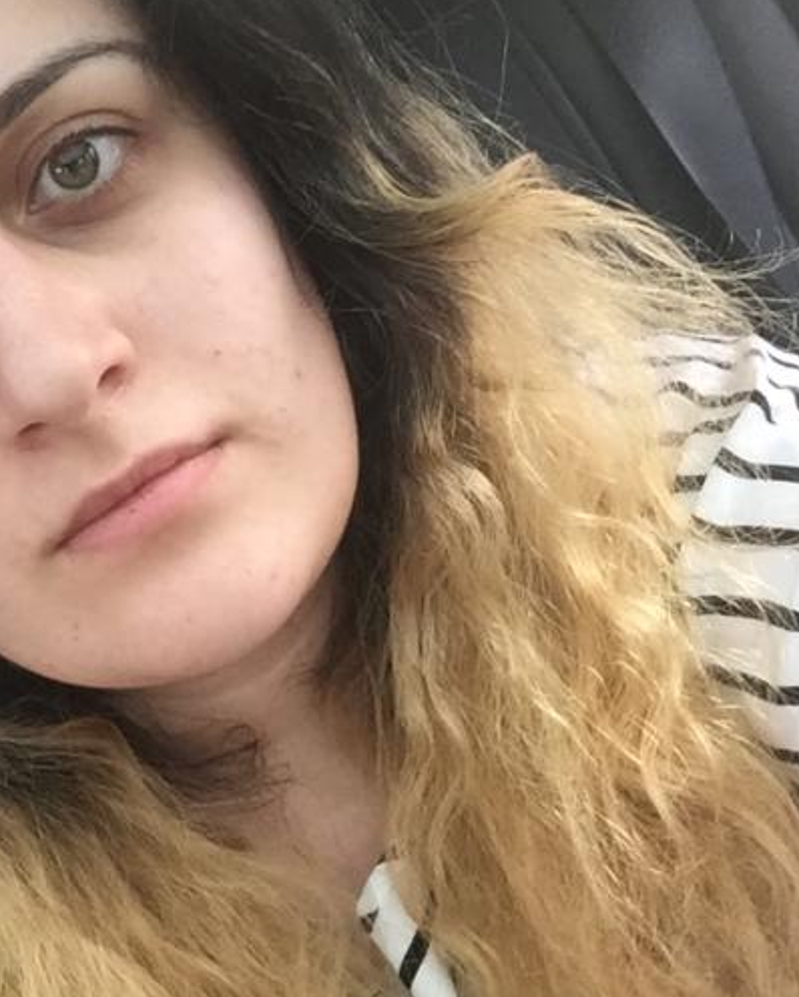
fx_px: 1654
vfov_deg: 33.5
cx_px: 193
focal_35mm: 56
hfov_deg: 26.8
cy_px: 590
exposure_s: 1/100
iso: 64
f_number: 2.2
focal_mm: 2.65
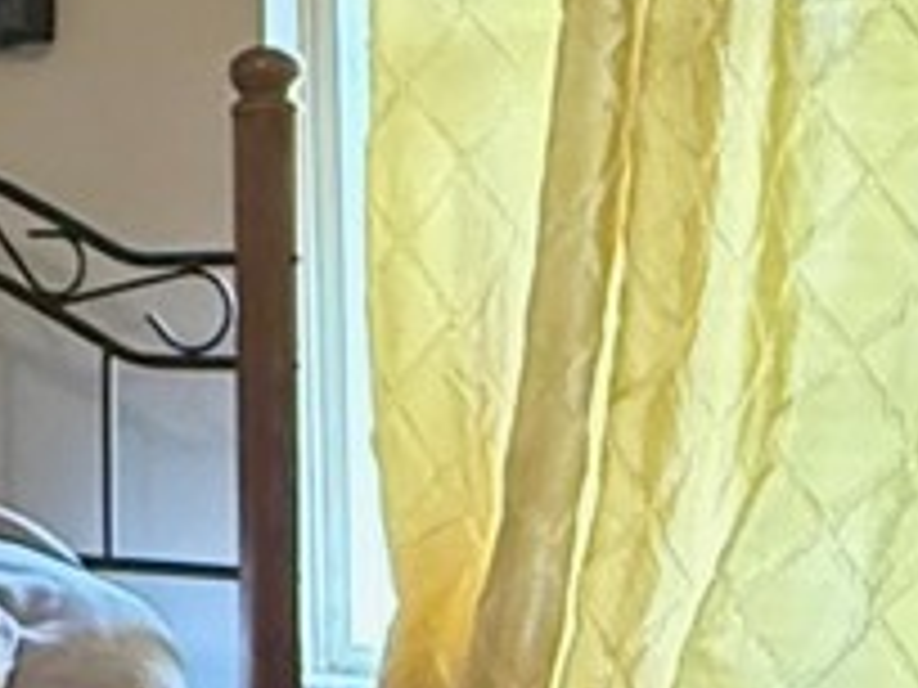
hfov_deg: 13.6
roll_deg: +0.9
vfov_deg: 13.5
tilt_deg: -0.8
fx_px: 2917
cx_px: -1197
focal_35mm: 110
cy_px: 369
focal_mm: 2.22
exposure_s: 1/60
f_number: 2.2
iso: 640
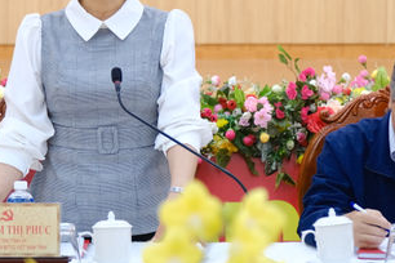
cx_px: 199
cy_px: 35
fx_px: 2326
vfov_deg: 6.5
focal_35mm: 212
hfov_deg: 9.7
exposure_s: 1/160
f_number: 4
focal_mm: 80
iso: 2000
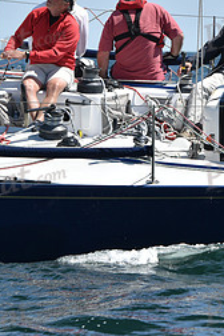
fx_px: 2790
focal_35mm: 299
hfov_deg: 4.6
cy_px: 105
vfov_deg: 6.9
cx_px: 136
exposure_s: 1/1600
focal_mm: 130
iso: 250
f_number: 5.6
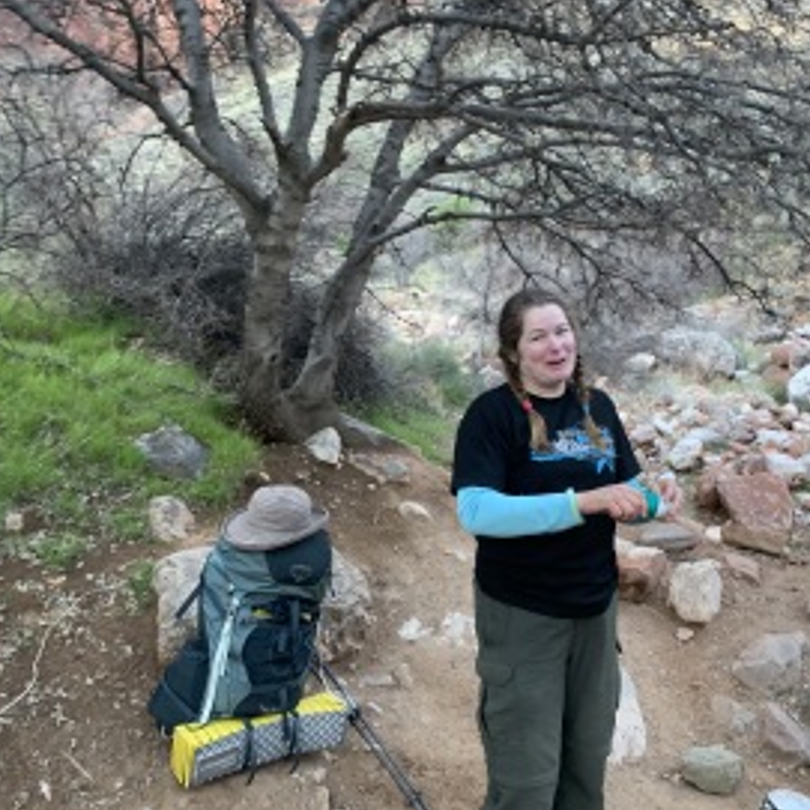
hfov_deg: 52.4
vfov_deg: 52.5
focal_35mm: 31
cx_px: 454
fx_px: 821
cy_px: 404
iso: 125
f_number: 1.8
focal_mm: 4.25
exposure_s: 1/60
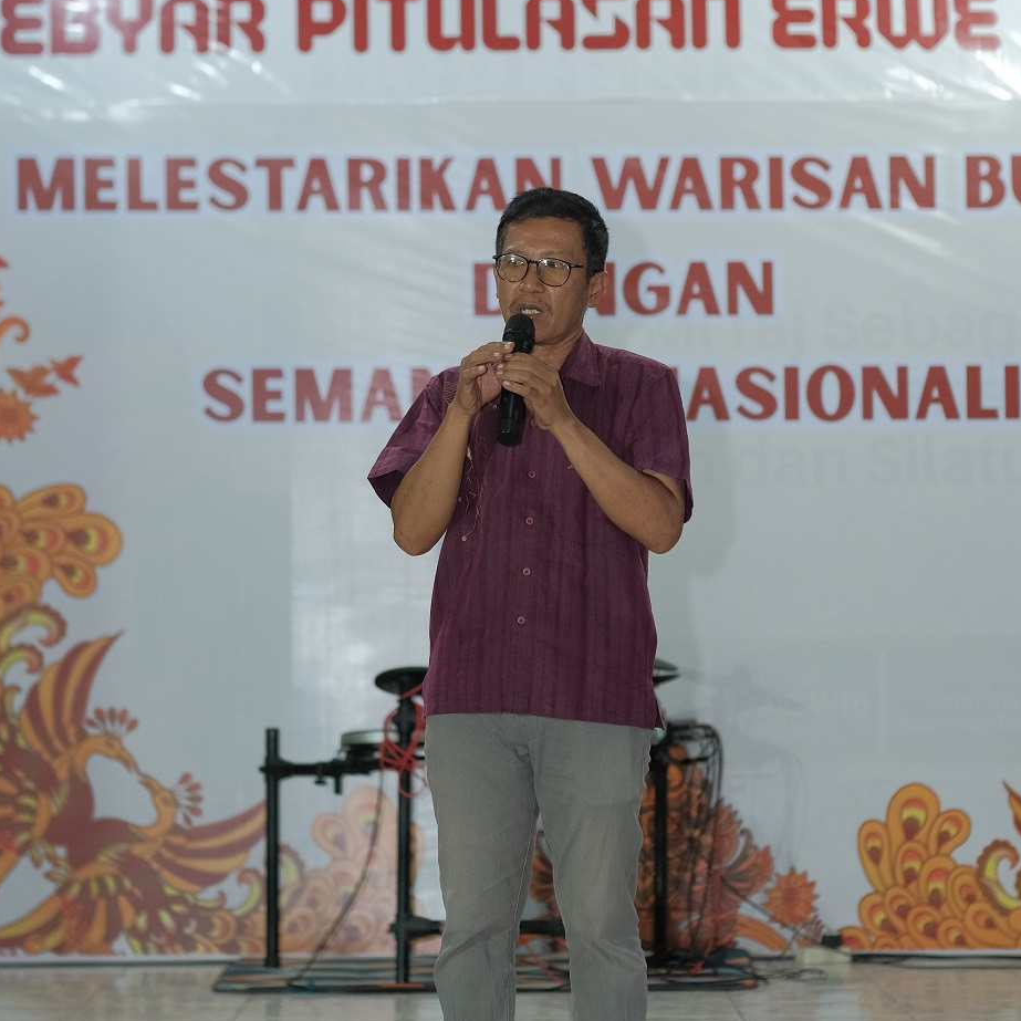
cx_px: 497
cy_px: 548
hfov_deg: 15.0
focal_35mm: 116
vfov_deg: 15.0
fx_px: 3871
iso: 1600
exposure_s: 1/160
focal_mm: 56
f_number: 2
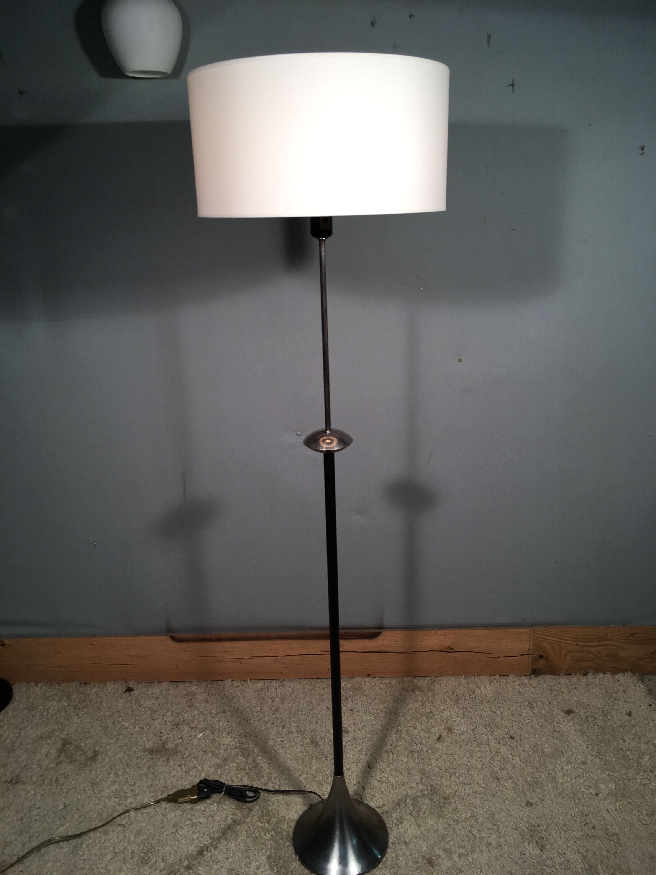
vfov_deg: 61.7
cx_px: 328
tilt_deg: -20.1
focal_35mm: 29
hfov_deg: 48.2
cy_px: 438
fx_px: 733
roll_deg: +2.5
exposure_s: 1/50
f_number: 2.2
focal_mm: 4.15
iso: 25
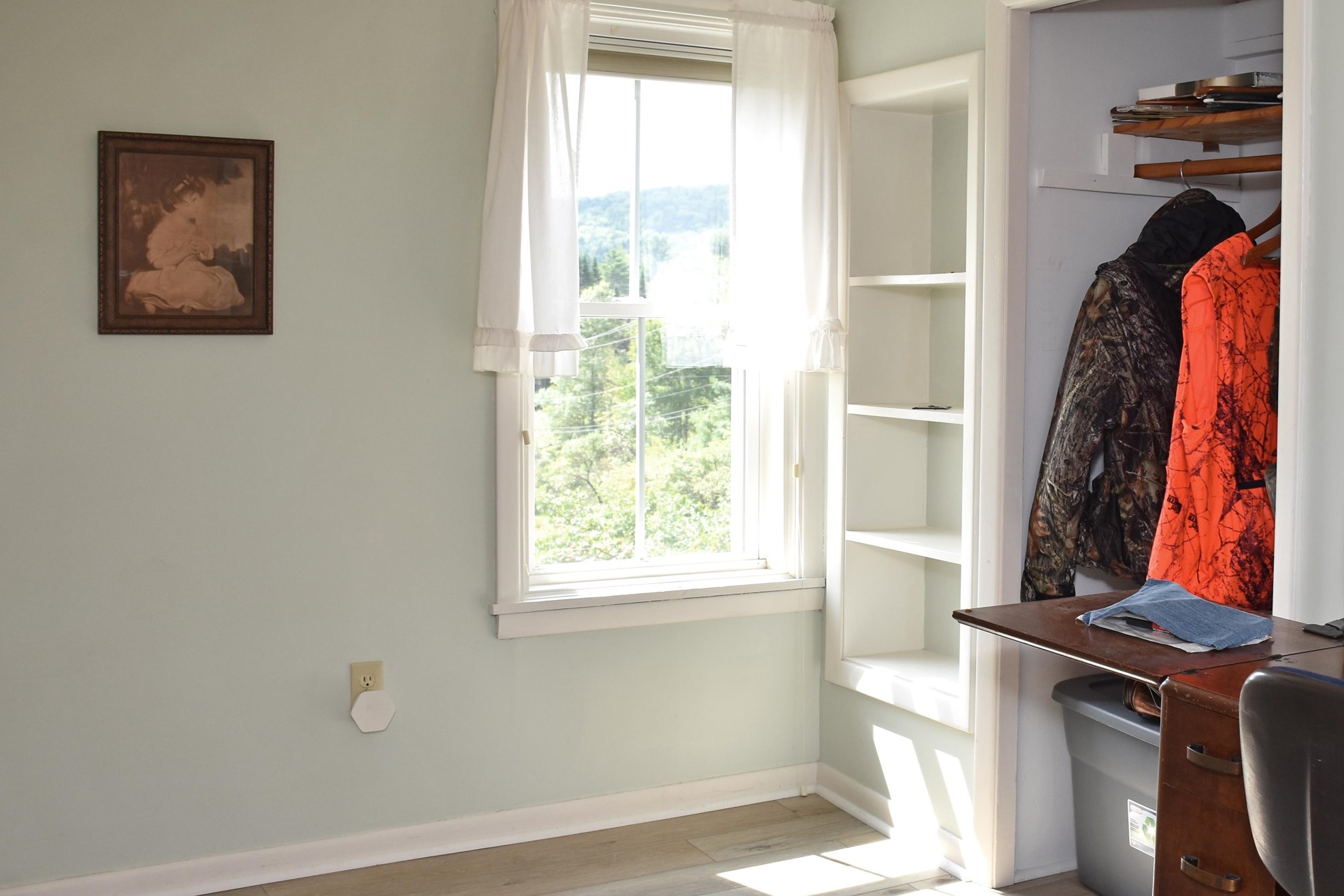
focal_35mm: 42
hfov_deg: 45.9
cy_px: 391
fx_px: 1568
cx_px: 859
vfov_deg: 31.9
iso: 200
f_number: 5
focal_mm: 18
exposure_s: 1/100
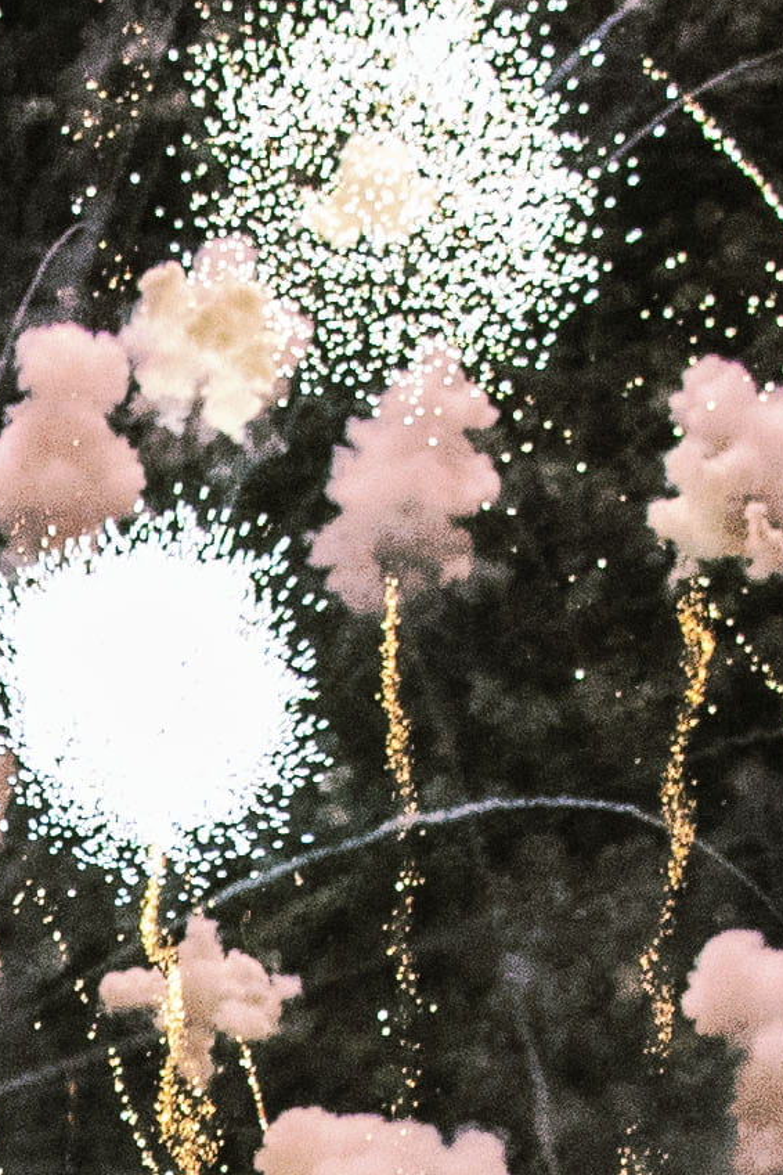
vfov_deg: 6.0
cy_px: 1874
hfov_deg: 4.0
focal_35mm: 341
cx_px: -505
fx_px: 11124
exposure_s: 1/125
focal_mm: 35
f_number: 2.8
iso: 3200
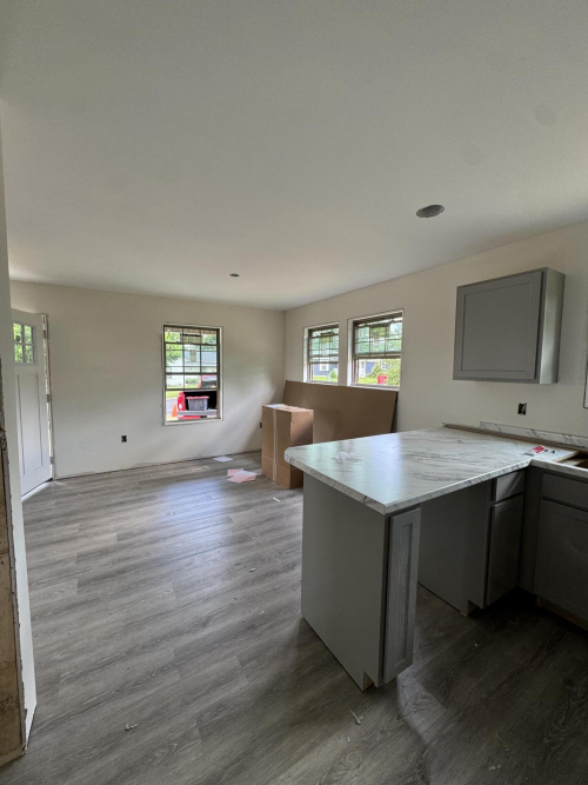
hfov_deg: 85.7
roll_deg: -0.4
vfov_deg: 102.1
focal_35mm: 14
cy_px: 392
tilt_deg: -3.9
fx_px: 317
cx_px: 294
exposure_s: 1/99
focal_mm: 2.22
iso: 80
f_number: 2.2
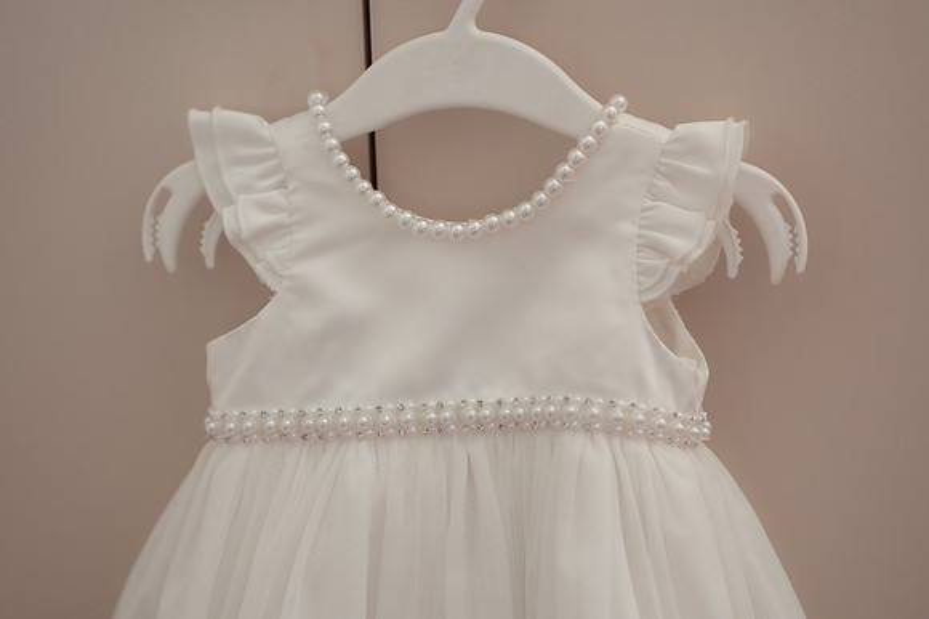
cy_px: 326
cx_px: 464
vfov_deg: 15.2
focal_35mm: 90
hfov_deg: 22.7
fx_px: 2311
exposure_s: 1/250
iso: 200
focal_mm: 85
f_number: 2.5
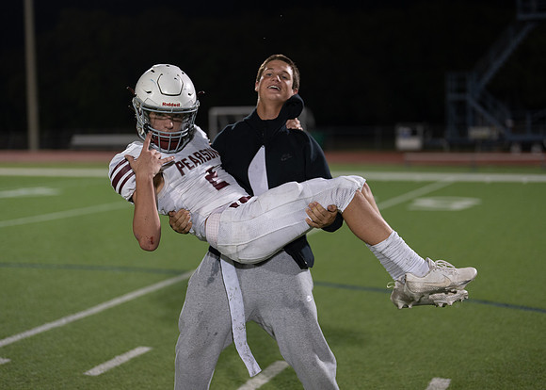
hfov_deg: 37.2
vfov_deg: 27.0
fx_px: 812
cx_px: 273
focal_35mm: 52
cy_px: 195
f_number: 1.2
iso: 500
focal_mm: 50
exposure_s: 1/320
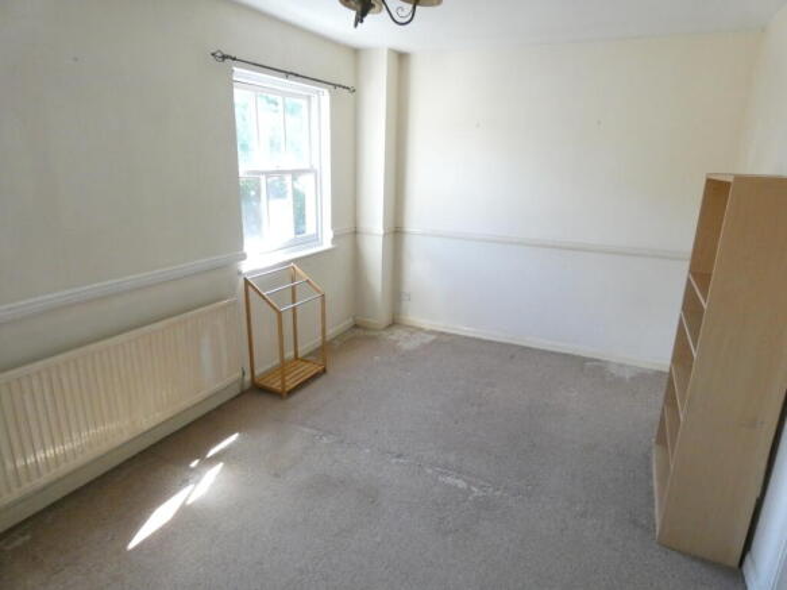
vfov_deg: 66.0
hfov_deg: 81.8
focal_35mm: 20
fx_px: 455
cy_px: 295
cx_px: 394
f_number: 2.8
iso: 800
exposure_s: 1/250
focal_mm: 3.6
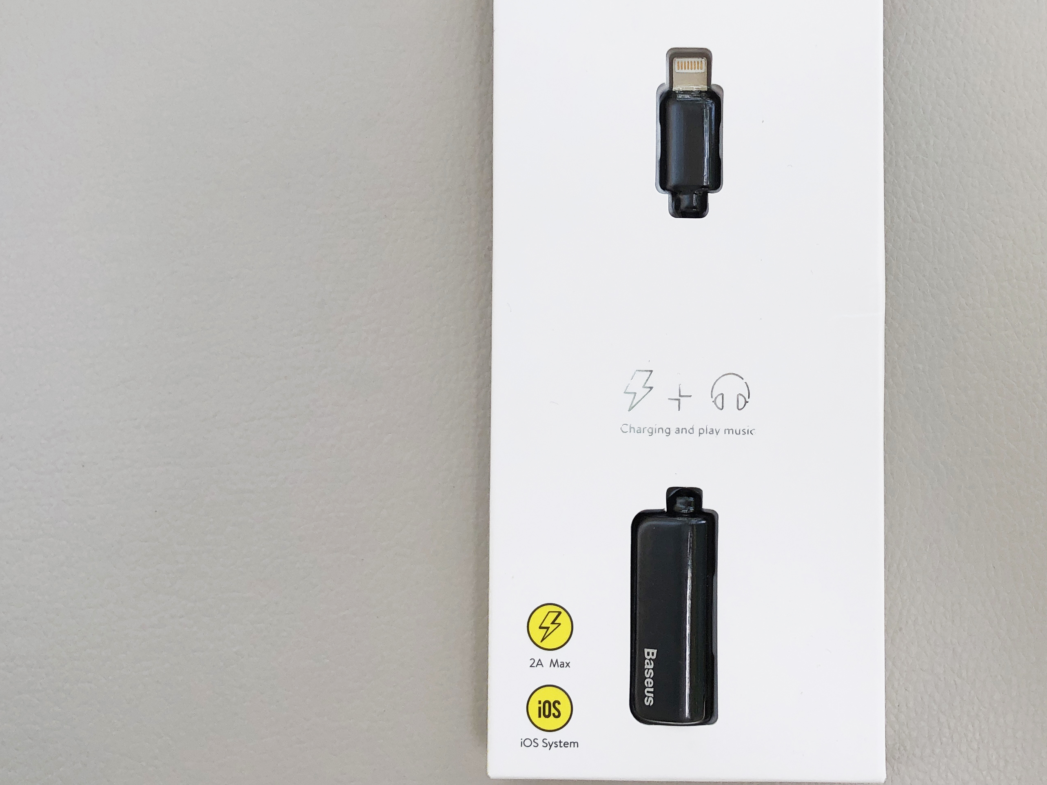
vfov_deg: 32.7
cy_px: 306
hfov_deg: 42.6
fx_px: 1331
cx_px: 661
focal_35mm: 44
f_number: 1.8
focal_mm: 3.99
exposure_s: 1/326
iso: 20
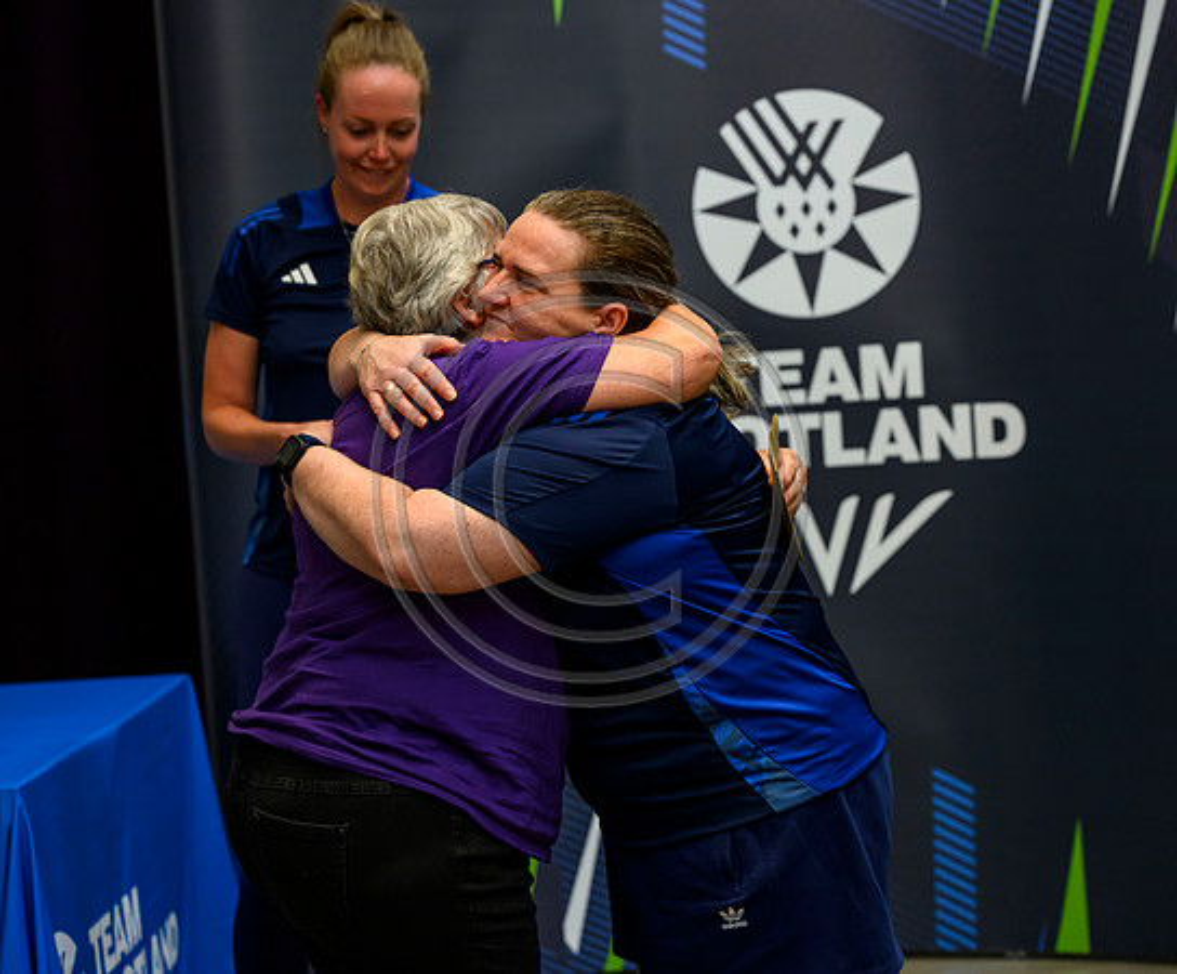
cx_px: 598
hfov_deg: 23.4
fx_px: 2838
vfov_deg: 19.5
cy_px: 487
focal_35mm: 80
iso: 4000
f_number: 3.5
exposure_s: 1/400
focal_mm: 70
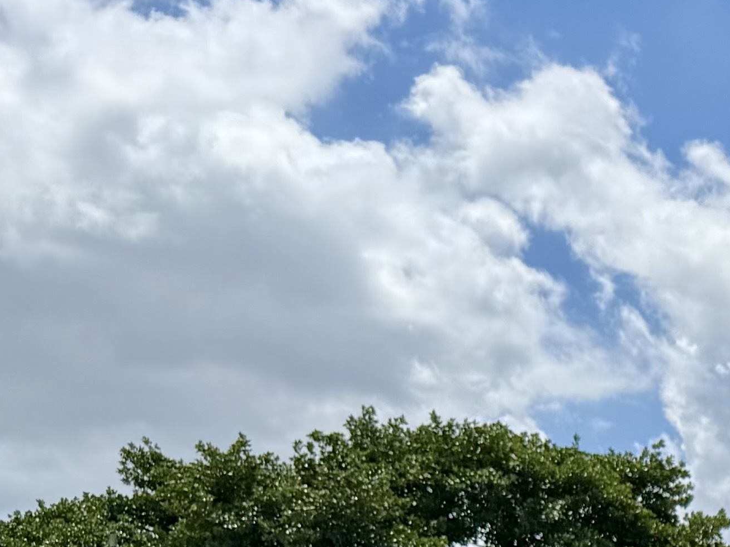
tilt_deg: -1.9
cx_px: 1425
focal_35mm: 105
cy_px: 987
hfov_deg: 15.3
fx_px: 2214
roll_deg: +1.6
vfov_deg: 12.8
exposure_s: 1/6711
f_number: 1.78
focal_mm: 6.76
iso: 80
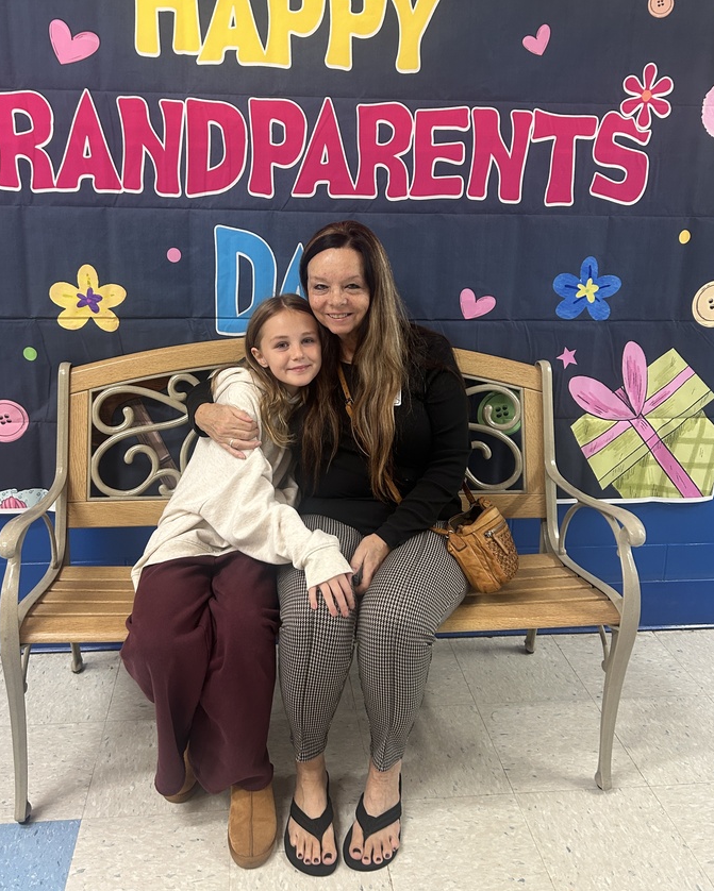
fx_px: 818
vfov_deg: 56.9
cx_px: 321
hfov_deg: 47.1
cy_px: 373
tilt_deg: -14.1
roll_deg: -1.1
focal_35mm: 31
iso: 160
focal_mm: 5.7
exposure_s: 1/60
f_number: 1.5
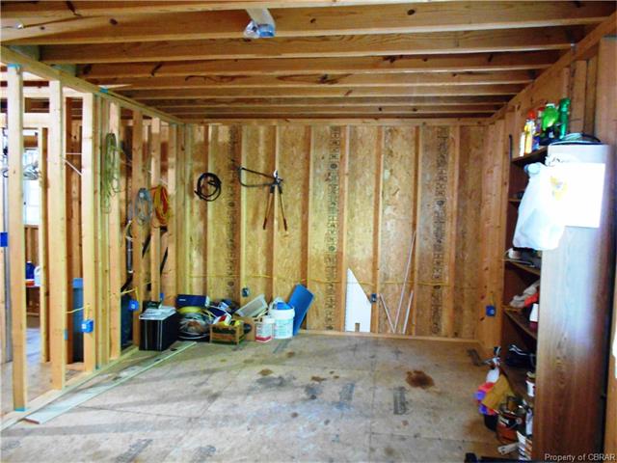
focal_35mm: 26
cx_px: 308
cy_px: 232
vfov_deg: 53.1
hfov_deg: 67.3
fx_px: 463
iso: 800
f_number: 3.2
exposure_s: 1/6
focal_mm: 4.6
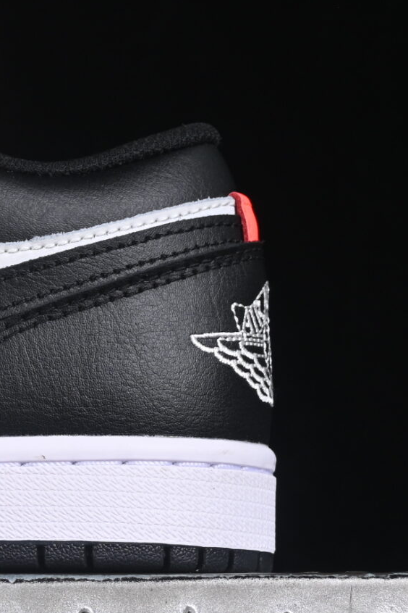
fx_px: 3859
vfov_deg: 9.1
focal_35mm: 227
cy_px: 187
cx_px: -326
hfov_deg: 5.9
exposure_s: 1/80
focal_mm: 50
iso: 160
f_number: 8
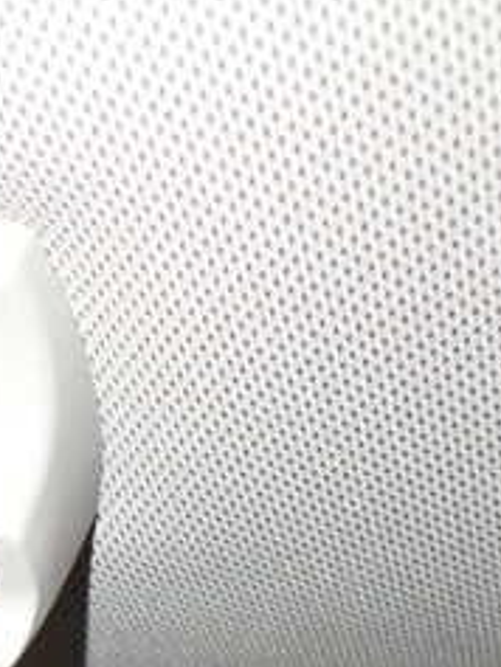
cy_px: 498
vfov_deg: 25.4
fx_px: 1465
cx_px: -8
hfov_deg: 18.8
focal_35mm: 76
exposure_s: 1/60
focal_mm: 5.4
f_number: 2.3
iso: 800
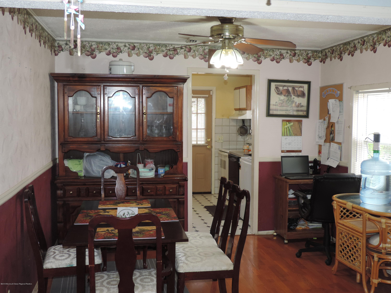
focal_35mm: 40
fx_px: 452
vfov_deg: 36.0
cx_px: 196
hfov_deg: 46.8
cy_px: 146
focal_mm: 7.1
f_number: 3.3
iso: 200
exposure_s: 1/30
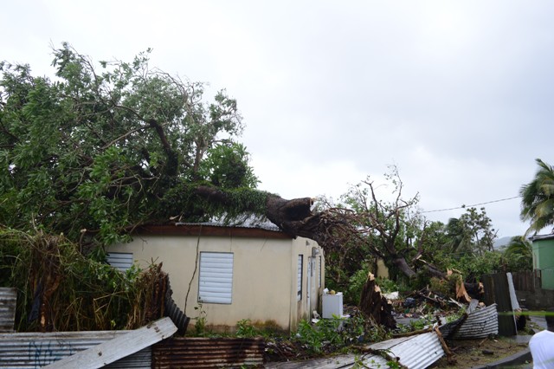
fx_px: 415
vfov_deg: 47.9
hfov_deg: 67.4
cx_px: 277
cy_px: 184
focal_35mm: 27
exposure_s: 1/125
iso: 100
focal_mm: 18
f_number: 5.6
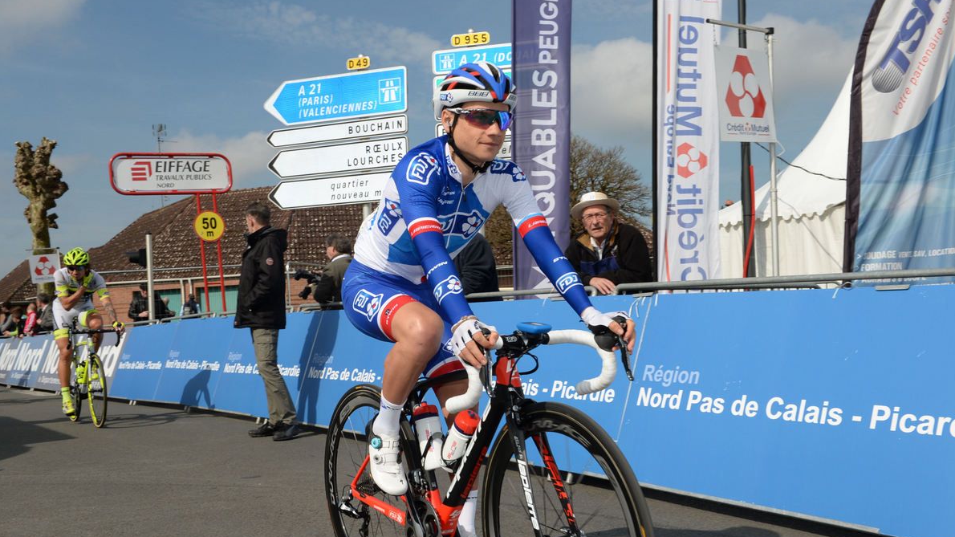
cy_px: 315
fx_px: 962
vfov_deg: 31.1
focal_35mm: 38
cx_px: 479
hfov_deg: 52.8
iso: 200
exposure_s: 1/250
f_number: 14
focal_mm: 36
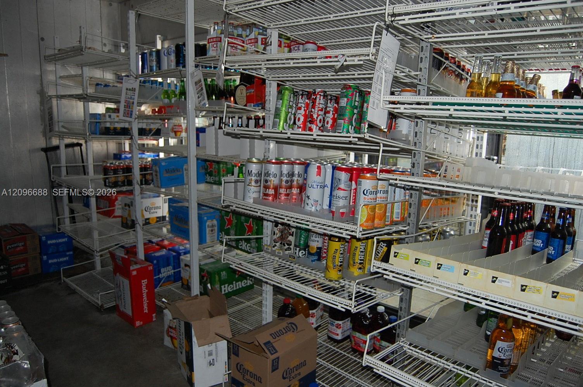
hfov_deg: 67.4
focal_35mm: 27
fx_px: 437
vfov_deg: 47.8
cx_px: 292
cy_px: 194
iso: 400
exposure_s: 1/60
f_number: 3.5
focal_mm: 18
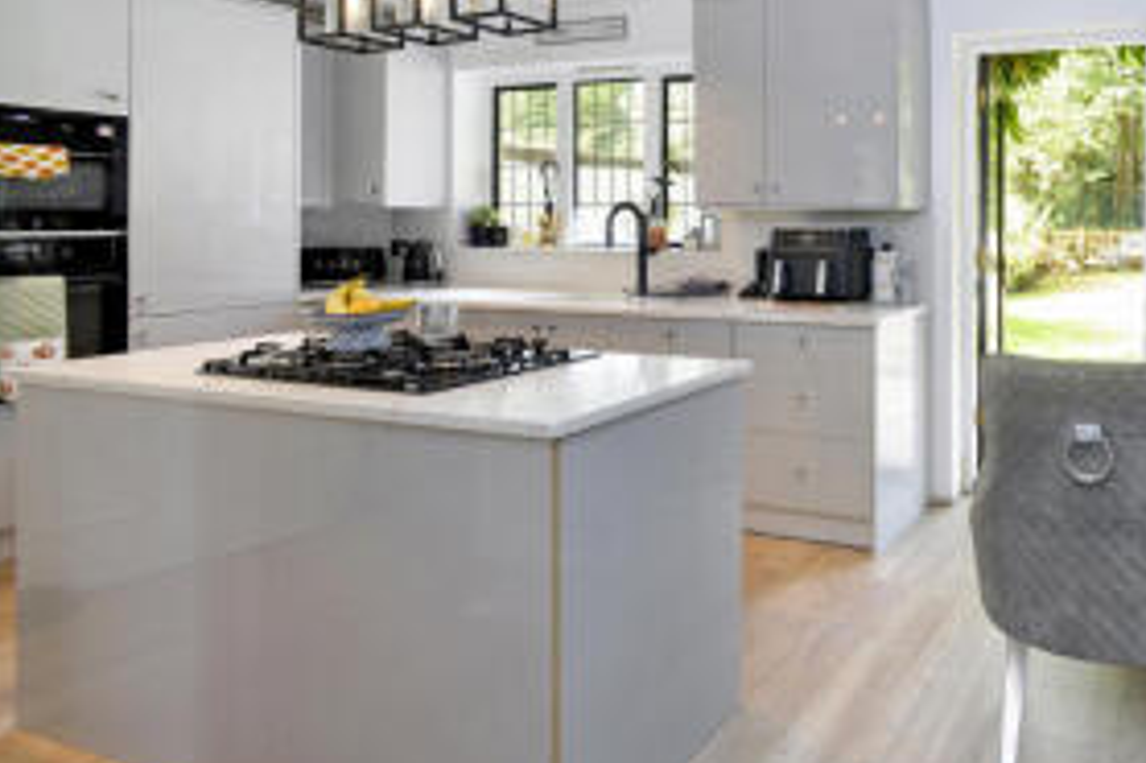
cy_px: 221
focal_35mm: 24
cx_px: 977
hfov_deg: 64.5
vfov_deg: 51.5
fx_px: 764
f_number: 7.1
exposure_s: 1/13
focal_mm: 14
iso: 400
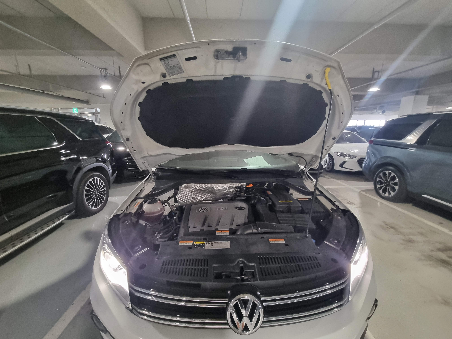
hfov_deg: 106.2
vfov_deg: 89.9
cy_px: 170
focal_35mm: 13
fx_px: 170
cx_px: 226
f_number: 2.2
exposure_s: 1/30
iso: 500
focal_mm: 2.2
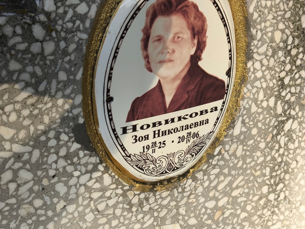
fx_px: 449
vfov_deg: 28.6
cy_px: 115
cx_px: 155
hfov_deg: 37.5
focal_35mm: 51
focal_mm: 4.71
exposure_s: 1/222
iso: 50
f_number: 1.7
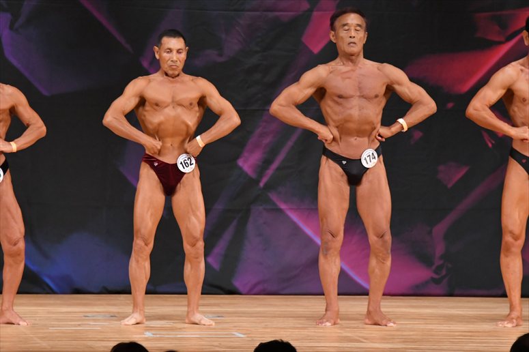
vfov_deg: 4.6
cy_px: 176
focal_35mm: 300
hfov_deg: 6.9
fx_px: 4406
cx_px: 264
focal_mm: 200
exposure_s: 1/400
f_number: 5.6
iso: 5000
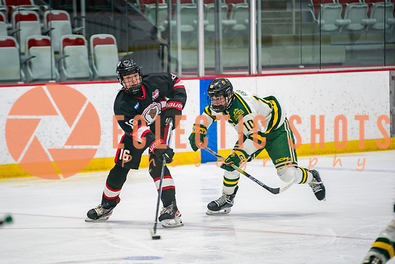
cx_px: 171
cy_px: 138
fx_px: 2548
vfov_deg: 5.9
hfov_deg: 8.9
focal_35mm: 232
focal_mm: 200
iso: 800
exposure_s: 1/640
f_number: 2.8
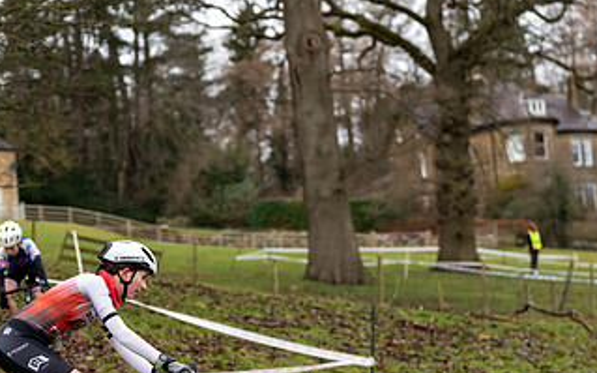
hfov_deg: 14.7
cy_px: 282
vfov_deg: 9.3
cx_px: 112
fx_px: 2293
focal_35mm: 141
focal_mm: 76
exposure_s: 1/1000
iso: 640
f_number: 3.2
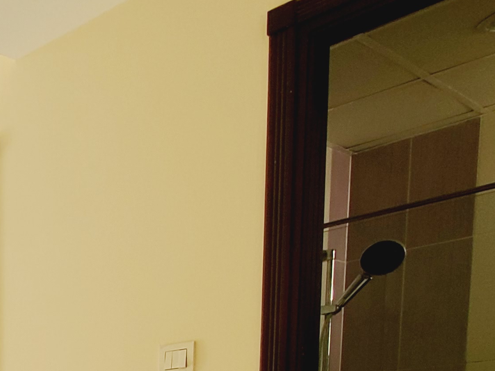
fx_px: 672
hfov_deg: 23.4
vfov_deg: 24.3
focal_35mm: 47
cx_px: -366
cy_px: 554
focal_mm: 2.2
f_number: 2.2
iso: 80
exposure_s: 1/100
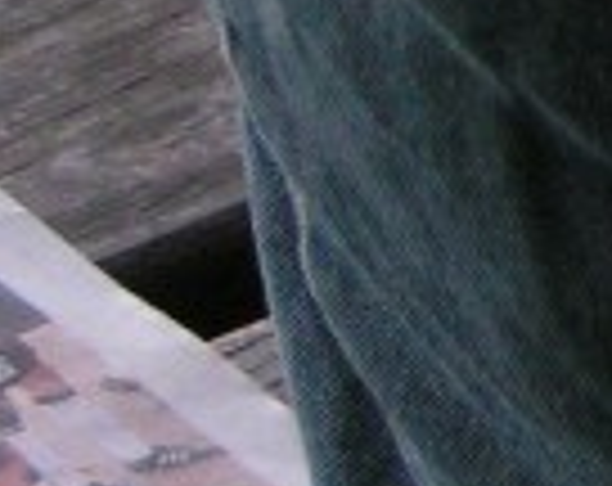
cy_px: 536
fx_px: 26947
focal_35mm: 1492
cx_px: -729
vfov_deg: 1.0
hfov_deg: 1.3
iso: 200
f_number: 3.5
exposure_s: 1/320
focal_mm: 39.6
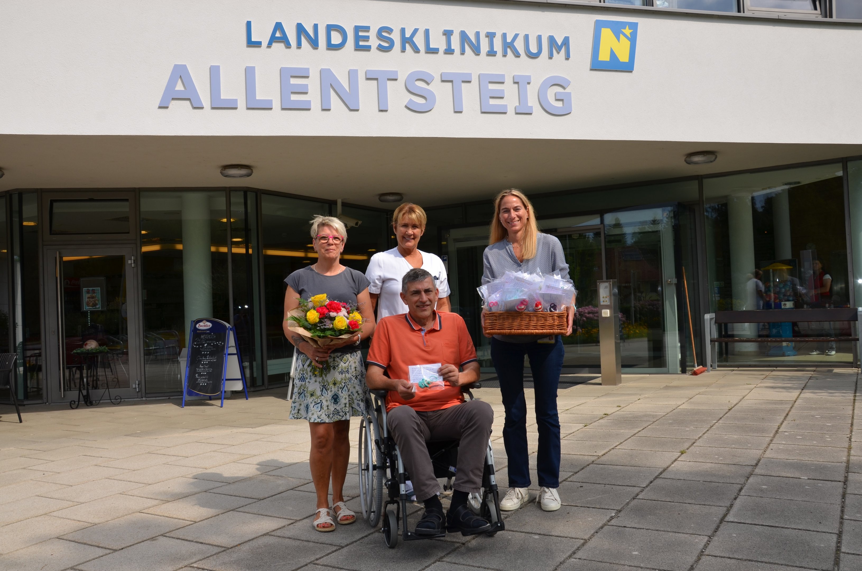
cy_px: 286
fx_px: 753
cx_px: 431
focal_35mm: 32
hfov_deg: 59.6
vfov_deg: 41.5
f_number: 10
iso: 100
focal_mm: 21
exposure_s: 1/250
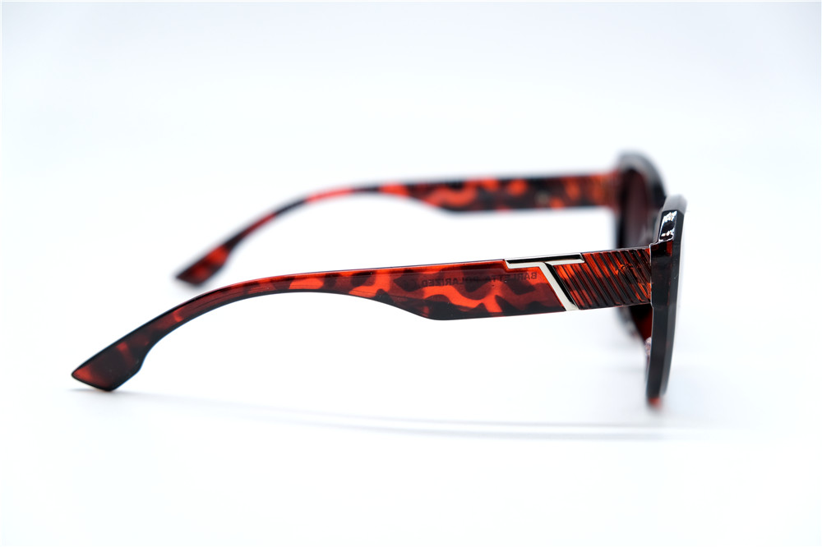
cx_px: 411
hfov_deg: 30.1
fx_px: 1529
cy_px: 274
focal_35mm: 67
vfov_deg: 20.3
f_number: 4
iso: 160
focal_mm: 44.4
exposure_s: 1/150
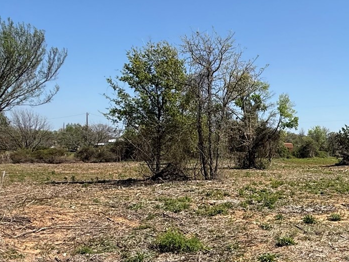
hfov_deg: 40.4
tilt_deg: -0.4
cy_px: 156
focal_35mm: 41
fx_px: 413
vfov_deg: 35.0
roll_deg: -1.3
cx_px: 345
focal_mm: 2.22
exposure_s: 1/2320
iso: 50
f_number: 2.2
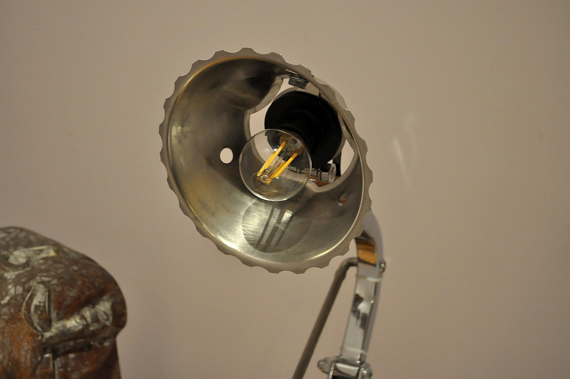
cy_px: 190
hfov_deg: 33.4
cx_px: 285
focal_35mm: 60
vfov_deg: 22.6
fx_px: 949
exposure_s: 1/15
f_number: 5.3
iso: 1600
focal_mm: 40
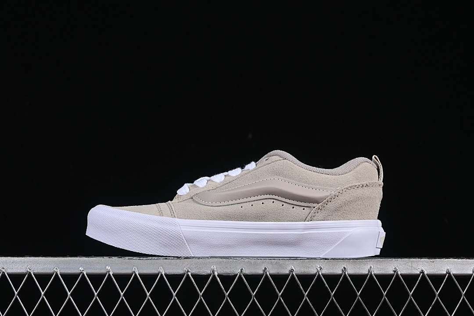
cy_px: 158
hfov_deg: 27.0
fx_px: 987
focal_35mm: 75
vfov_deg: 18.2
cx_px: 237
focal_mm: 50
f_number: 8
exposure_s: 1/80
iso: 160
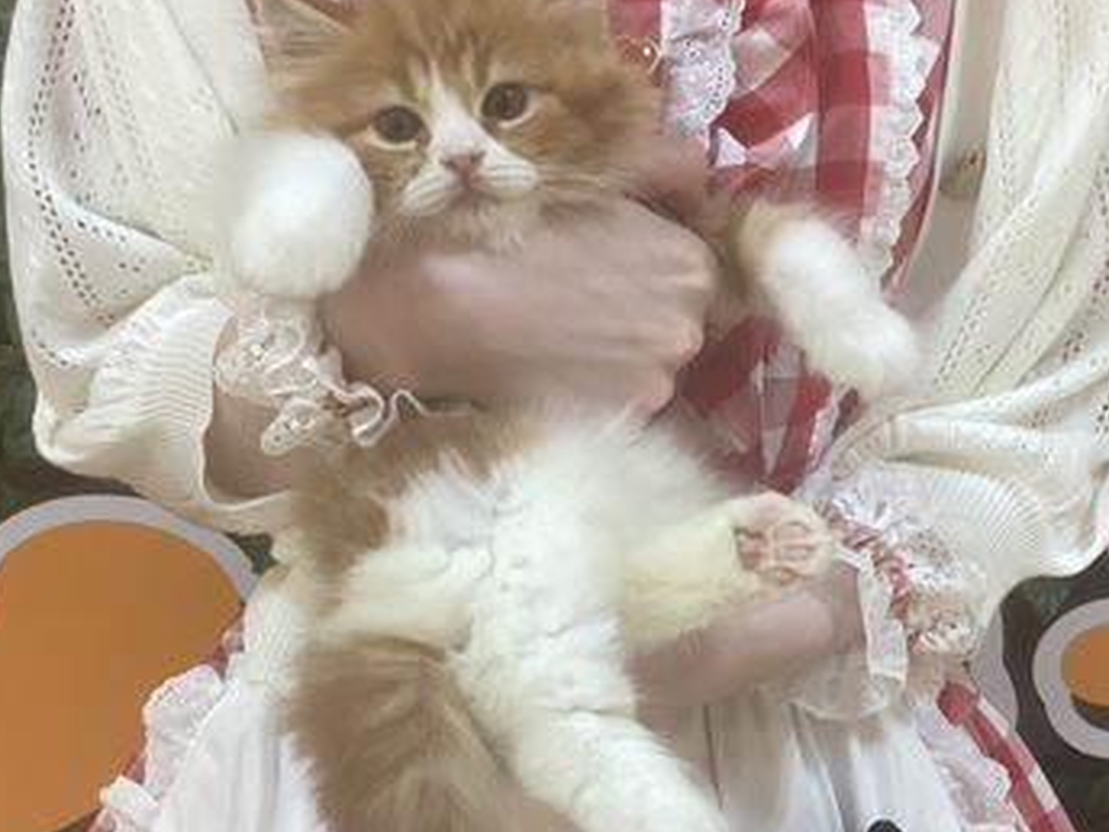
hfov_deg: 35.5
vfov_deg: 26.9
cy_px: 555
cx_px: 613
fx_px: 1730
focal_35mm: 54
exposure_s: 1/100
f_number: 2.4
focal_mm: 3.3
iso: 80
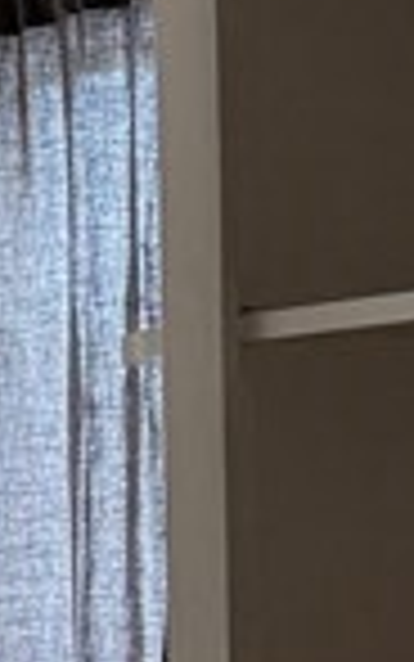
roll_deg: +3.6
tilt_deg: -5.7
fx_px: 3192
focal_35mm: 177
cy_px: 937
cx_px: -621
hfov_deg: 7.0
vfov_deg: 11.4
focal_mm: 6.76
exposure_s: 1/60
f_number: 1.78
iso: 200
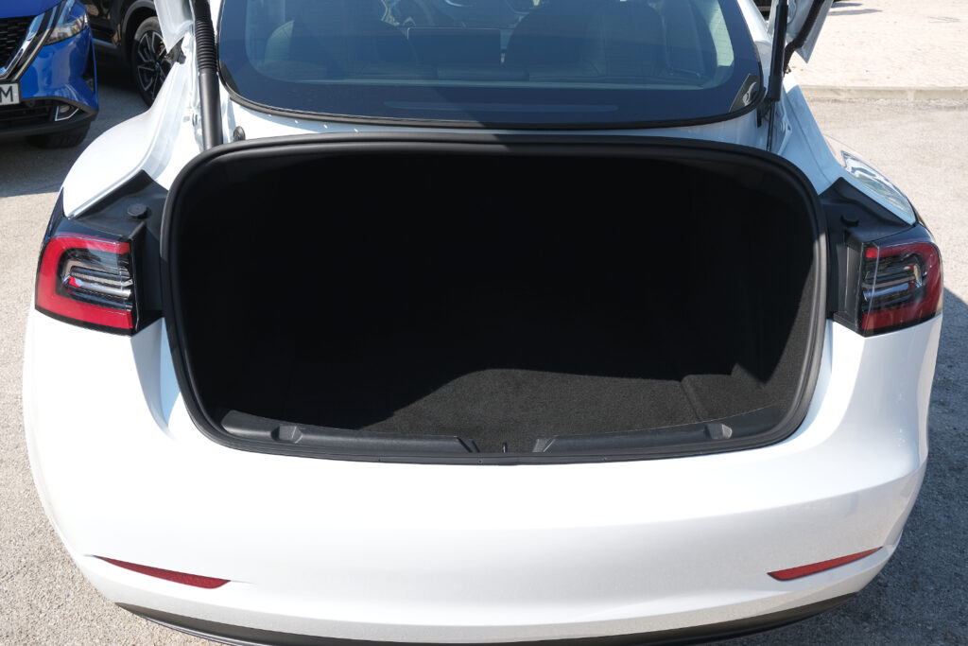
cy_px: 323
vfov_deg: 31.9
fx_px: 1129
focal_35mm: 42
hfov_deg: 46.4
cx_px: 484
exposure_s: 1/180
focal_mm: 28
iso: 160
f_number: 9
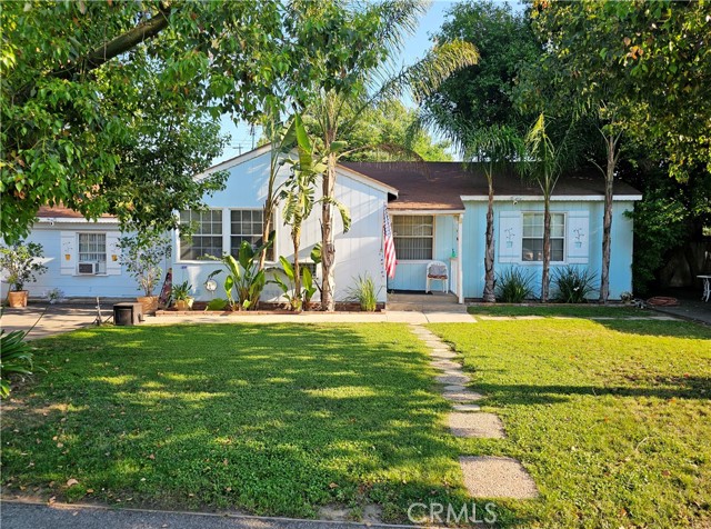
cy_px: 264
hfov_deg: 74.1
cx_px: 356
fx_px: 471
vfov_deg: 58.6
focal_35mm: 23
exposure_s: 1/210
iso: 10
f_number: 1.7
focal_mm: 6.3
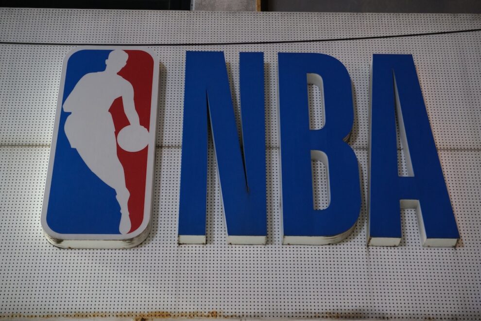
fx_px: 788
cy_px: 160
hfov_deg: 33.9
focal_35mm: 59
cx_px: 240
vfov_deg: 23.0
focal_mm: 39.5
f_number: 2.8
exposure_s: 1/60
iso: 5000
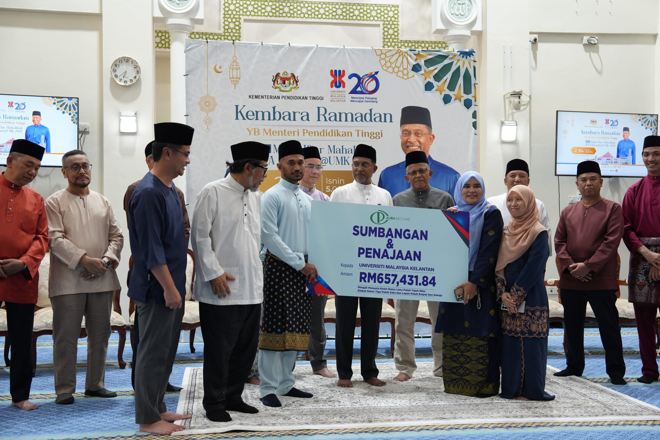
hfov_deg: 46.4
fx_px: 770
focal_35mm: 42
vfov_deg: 31.9
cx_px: 330
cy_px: 220
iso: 1600
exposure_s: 1/160
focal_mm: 42
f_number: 4
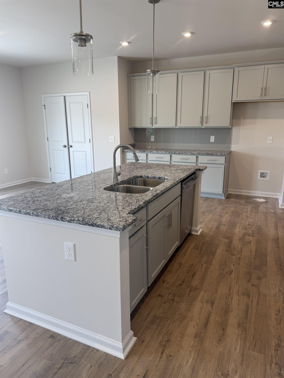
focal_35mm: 24
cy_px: 189
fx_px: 263
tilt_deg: -11.6
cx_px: 142
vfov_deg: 71.6
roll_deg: +0.5
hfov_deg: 56.8
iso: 64
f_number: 1.78
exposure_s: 1/120
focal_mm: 6.76
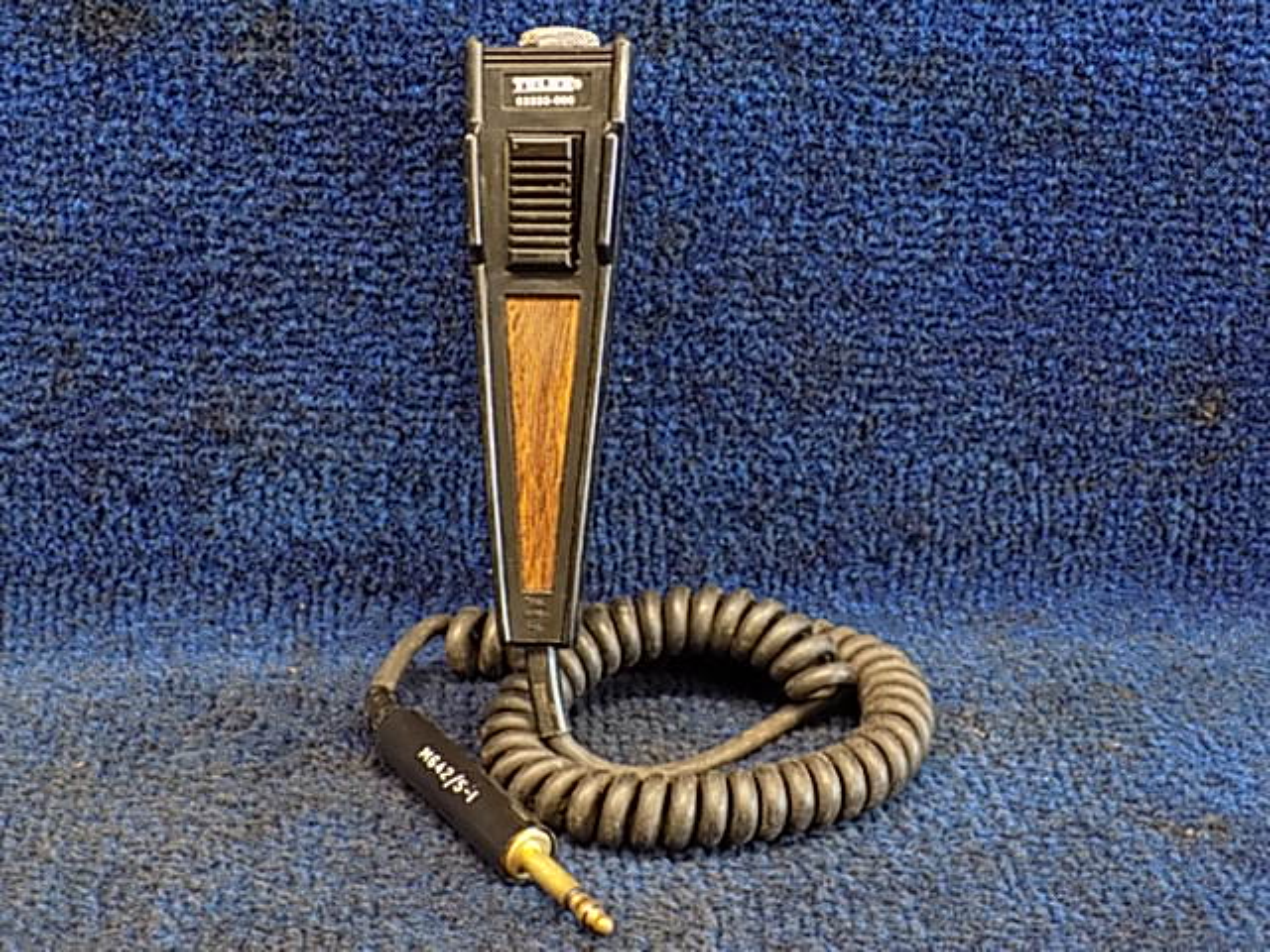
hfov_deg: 32.7
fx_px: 2165
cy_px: 476
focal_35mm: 59
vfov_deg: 24.8
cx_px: 635
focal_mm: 10.5
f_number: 4
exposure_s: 1/8
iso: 400
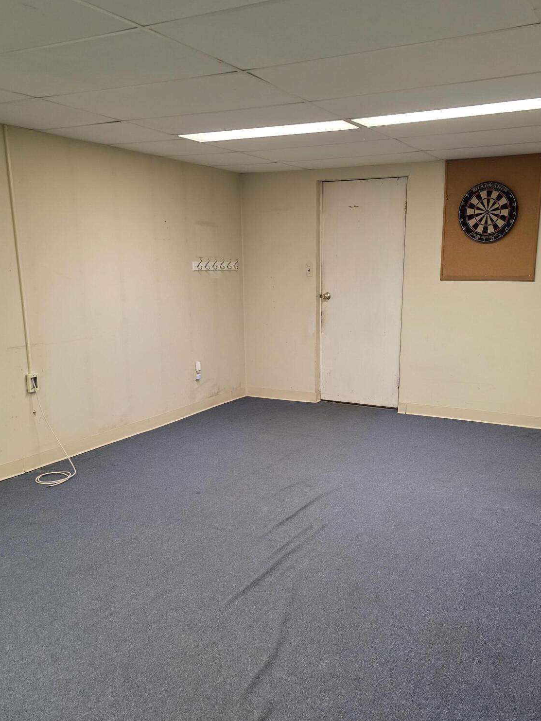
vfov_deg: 58.0
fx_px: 646
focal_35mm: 31
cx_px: 309
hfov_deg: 45.3
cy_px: 420
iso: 500
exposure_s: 1/120
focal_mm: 6.3
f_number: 1.7
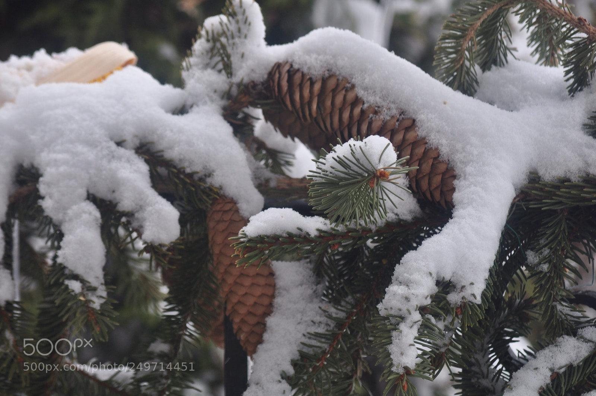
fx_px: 4961
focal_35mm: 300
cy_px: 198
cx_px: 298
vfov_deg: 4.6
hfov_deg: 6.9
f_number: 9
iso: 200
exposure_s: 1/125
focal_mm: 200
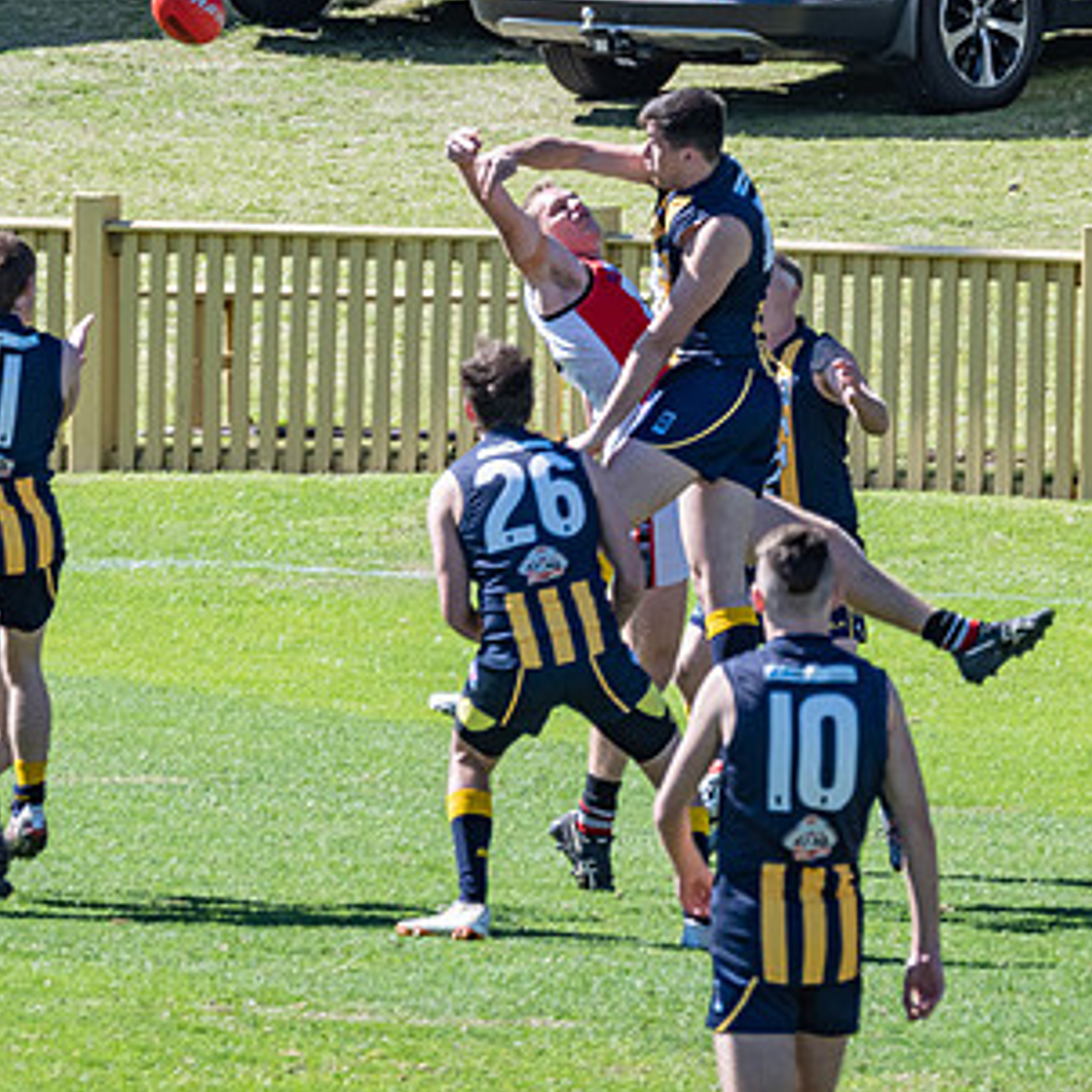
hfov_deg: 1.5
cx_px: 861
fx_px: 43078
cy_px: 368
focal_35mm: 1207
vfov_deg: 1.5
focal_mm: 460
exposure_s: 1/640
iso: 800
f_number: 14
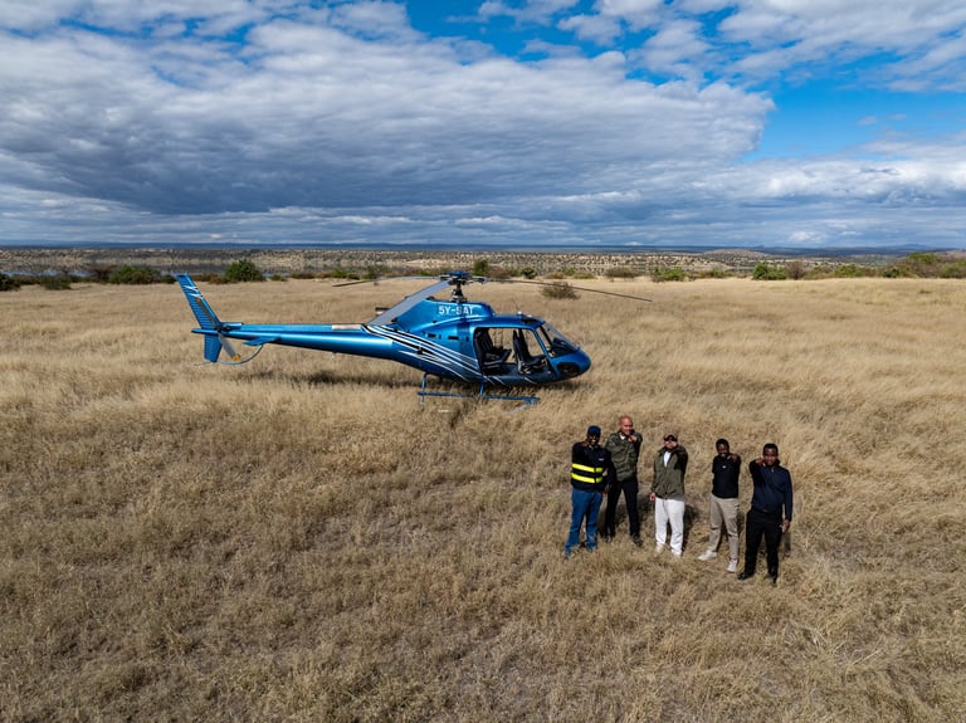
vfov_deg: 56.8
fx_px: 669
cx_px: 483
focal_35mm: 24
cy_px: 362
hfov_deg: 71.6
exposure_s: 1/200
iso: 100
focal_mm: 12.29
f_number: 2.8
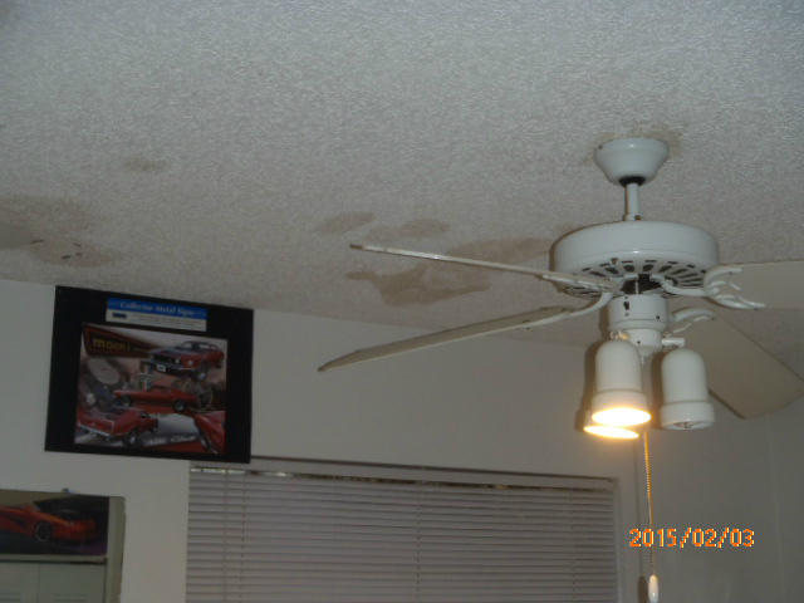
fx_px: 1138
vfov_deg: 29.7
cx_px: 402
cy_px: 302
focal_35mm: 49
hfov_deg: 38.9
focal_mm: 8.8
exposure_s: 1/40
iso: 160
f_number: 4.9
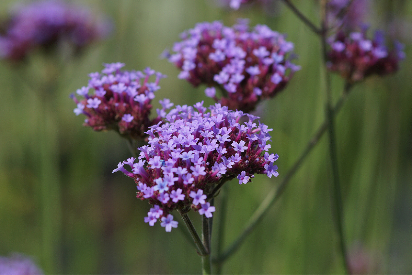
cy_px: 138
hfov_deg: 13.7
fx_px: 1717
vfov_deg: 9.1
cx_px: 206
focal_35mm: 150
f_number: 5.6
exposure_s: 1/400
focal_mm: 100
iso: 100
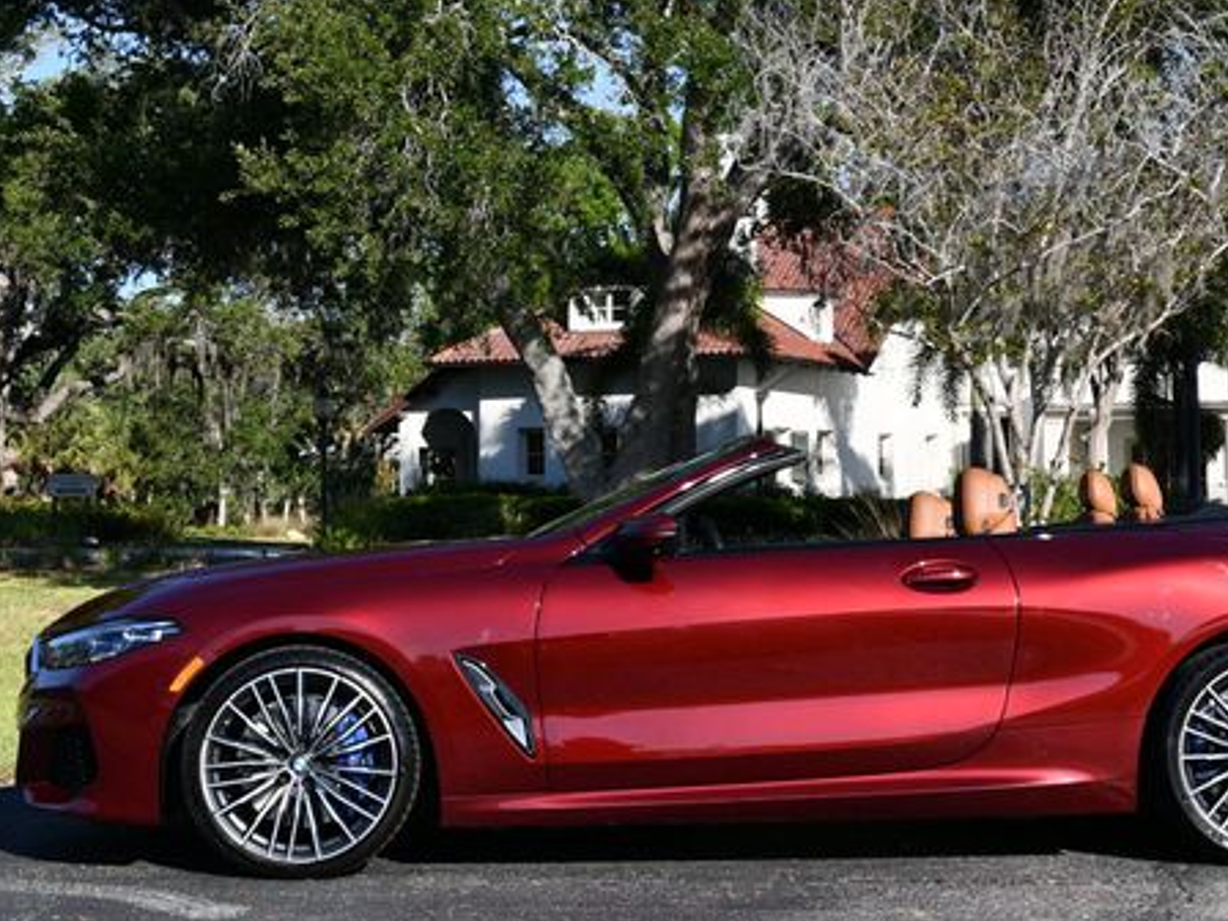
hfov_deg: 29.3
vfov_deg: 22.2
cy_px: 381
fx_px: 2341
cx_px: 762
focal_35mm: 66
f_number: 8
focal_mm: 24
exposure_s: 1/250
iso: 100
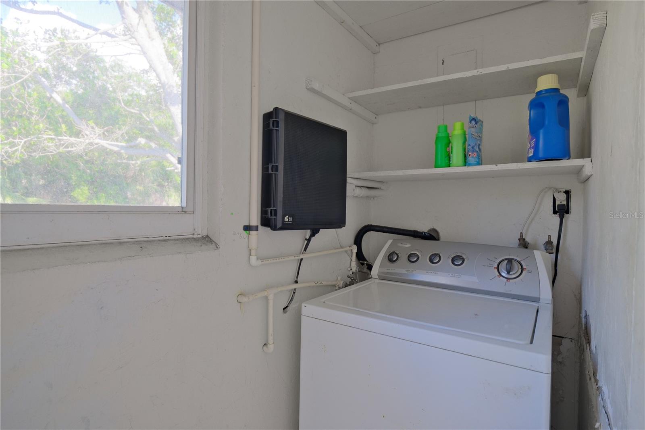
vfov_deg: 67.4
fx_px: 322
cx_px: 322
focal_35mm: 18
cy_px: 215
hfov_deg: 90.0
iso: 640
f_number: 4
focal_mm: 11.8
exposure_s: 1/80
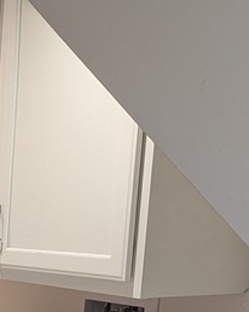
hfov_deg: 14.9
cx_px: -159
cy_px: 384
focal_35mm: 93
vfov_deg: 19.3
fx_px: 858
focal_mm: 6.81
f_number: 1.85
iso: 335
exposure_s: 1/120
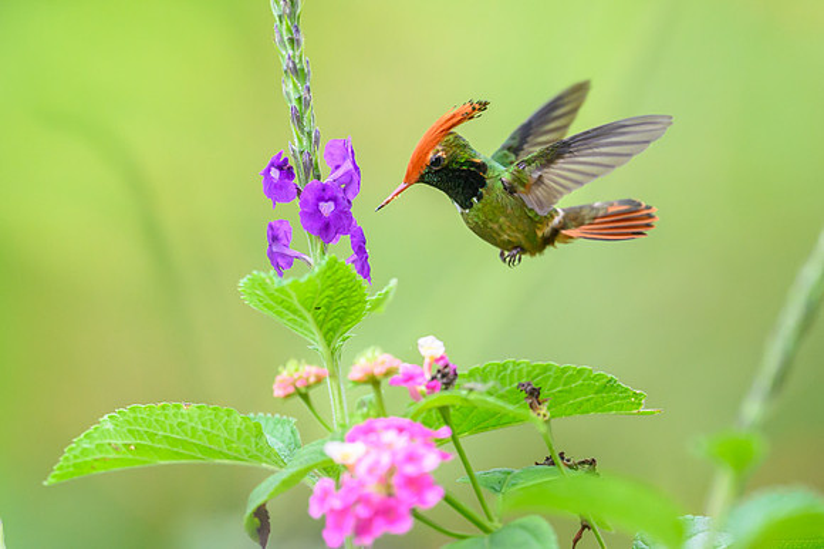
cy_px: 171
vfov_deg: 2.5
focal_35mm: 551
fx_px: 12602
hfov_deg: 3.7
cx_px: 467
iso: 4000
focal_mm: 400
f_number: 4
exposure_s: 1/2500
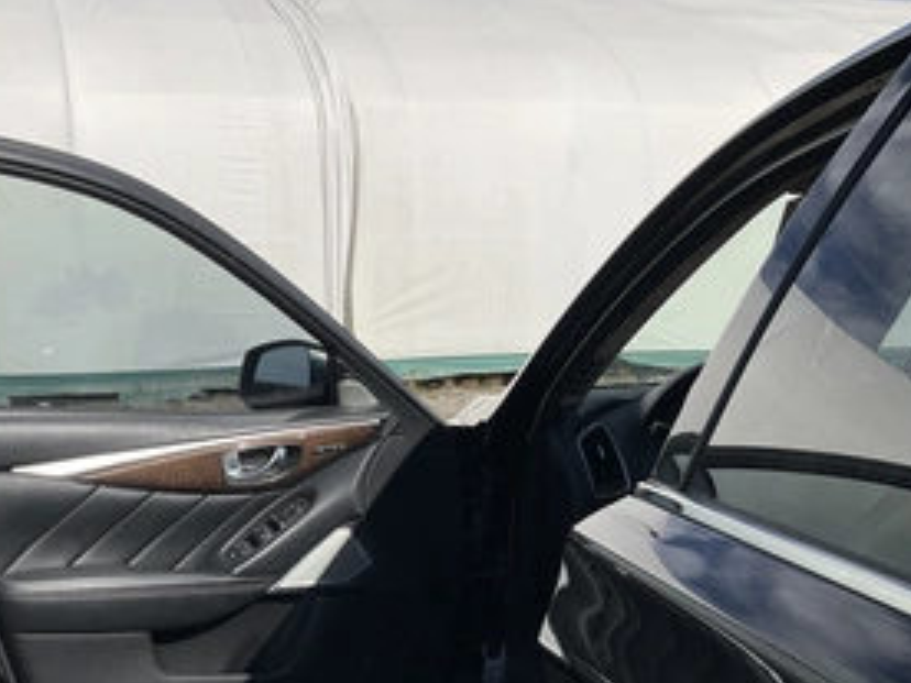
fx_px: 1105
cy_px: 492
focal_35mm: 42
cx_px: 271
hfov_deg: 43.8
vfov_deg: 33.8
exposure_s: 1/3125
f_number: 1.8
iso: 25
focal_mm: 3
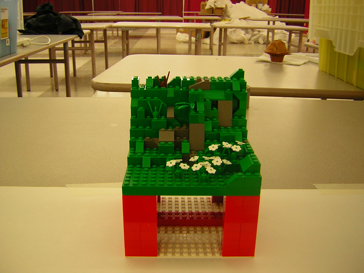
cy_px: 136
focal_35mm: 36
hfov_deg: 51.4
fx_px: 379
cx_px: 182
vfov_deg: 39.7
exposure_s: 1/6.8
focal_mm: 4.7
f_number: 2.6
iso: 50
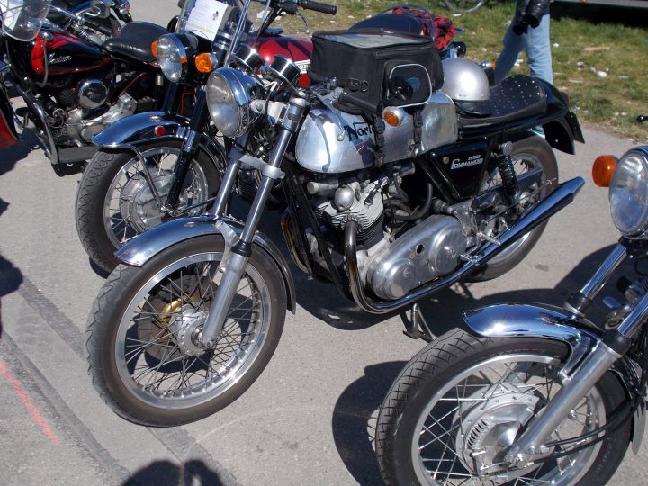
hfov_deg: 47.9
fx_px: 730
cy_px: 243
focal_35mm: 39
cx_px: 324
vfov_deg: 36.8
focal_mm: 6.9
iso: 80
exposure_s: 1/160
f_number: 9.8
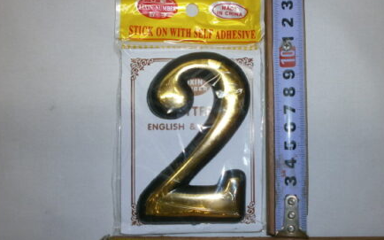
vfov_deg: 38.3
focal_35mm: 33
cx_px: 197
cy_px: 133
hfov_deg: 58.1
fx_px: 345
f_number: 2.9
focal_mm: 4.8
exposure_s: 1/30
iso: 125
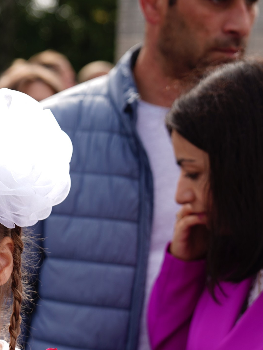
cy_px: 358
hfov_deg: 12.0
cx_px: -59
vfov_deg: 15.9
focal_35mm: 121
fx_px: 1226
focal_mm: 44
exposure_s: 1/500
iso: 80
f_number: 2.8
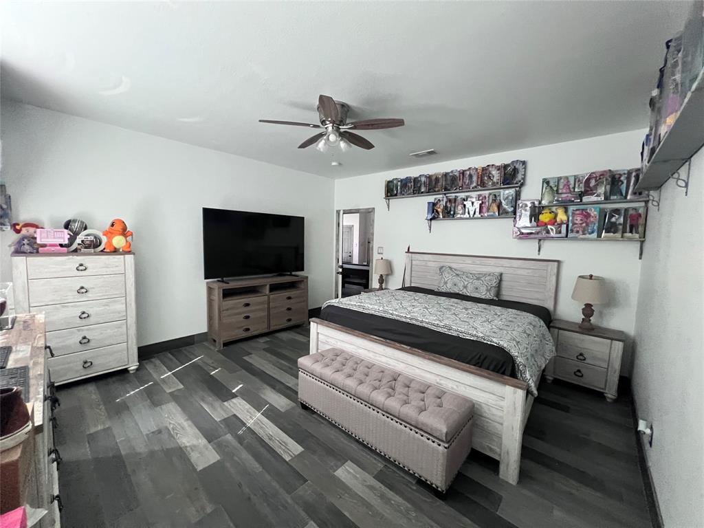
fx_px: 264
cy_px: 264
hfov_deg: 106.2
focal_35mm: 13
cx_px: 352
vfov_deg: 89.9
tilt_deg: -3.3
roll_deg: -1.4
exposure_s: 1/60
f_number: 1.8
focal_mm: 1.57
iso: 640
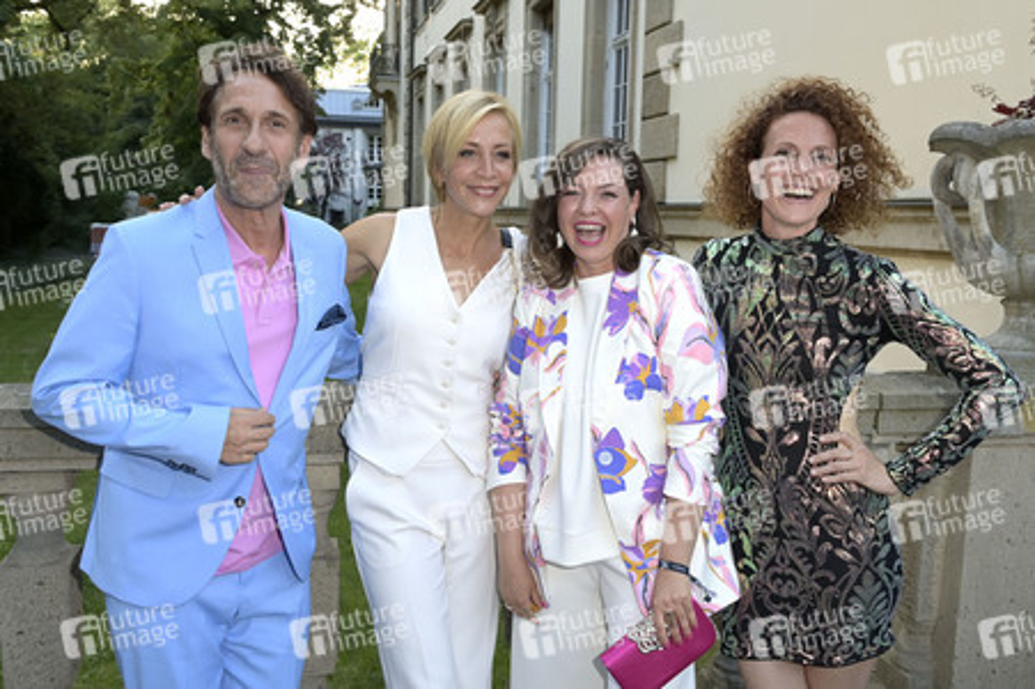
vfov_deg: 42.3
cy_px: 344
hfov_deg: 60.3
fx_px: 891
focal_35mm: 31
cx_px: 518
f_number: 5.6
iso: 1250
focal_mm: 31
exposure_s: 1/125
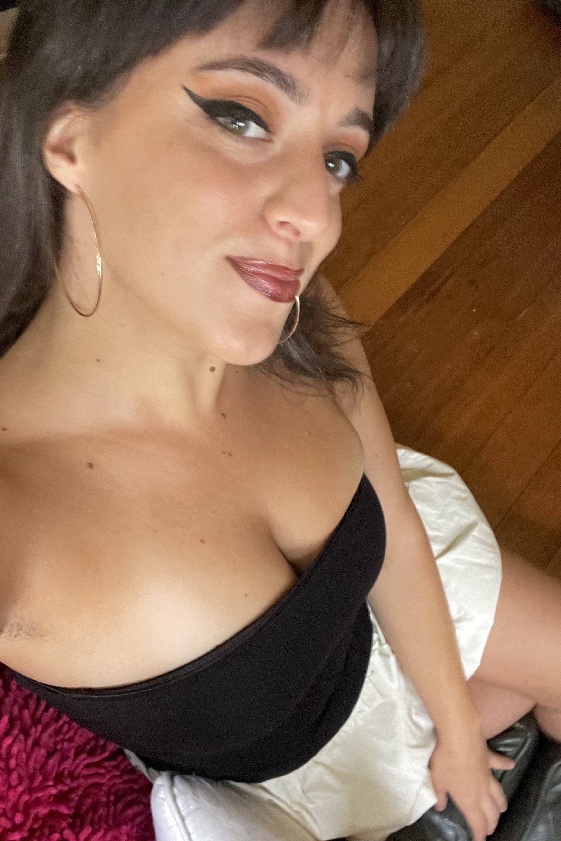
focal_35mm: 32
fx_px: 748
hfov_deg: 41.1
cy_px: 425
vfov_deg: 58.7
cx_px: 260
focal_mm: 2.71
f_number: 2.2
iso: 400
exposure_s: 1/43
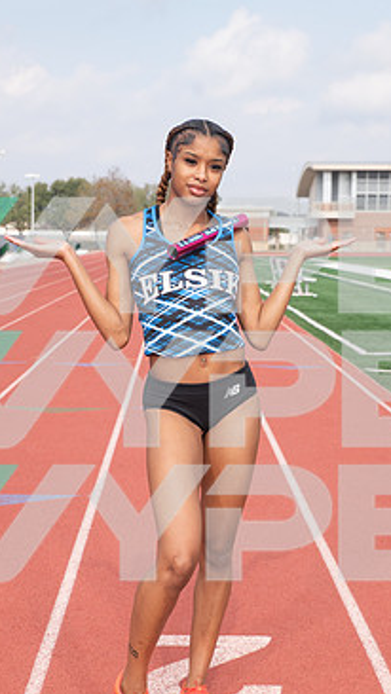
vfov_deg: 31.4
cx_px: 188
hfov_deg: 18.0
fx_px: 1234
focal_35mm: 67
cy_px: 391
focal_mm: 52
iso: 100
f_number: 7.1
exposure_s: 1/320
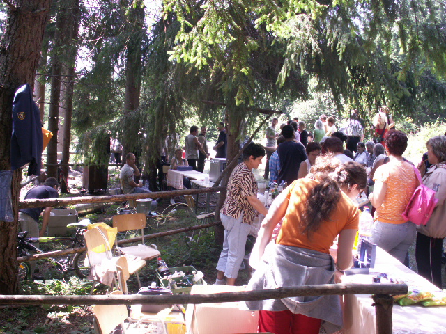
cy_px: 167
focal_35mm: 35
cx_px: 223
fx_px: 451
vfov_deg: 40.7
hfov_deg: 52.6
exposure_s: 1/50
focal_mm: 5.86
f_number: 3.2
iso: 50
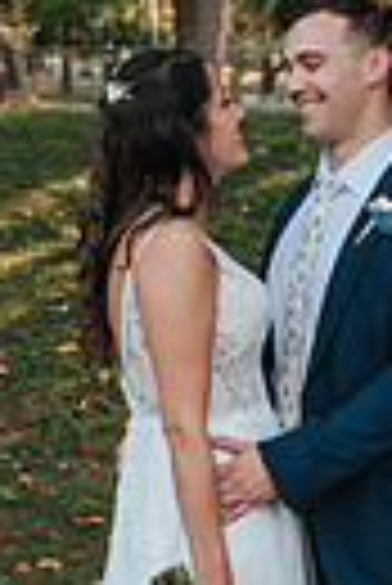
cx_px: 203
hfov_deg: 11.4
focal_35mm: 121
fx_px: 1971
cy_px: 432
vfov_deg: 16.8
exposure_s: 1/1000
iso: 720
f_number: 4
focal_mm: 35
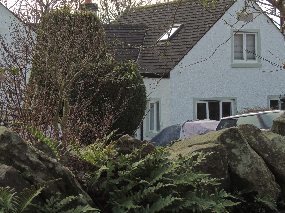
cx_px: 96
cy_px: 42
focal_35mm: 89
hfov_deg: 21.9
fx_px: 733
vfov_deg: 16.5
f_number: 3.7
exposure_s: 1/250
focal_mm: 9.8
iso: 100
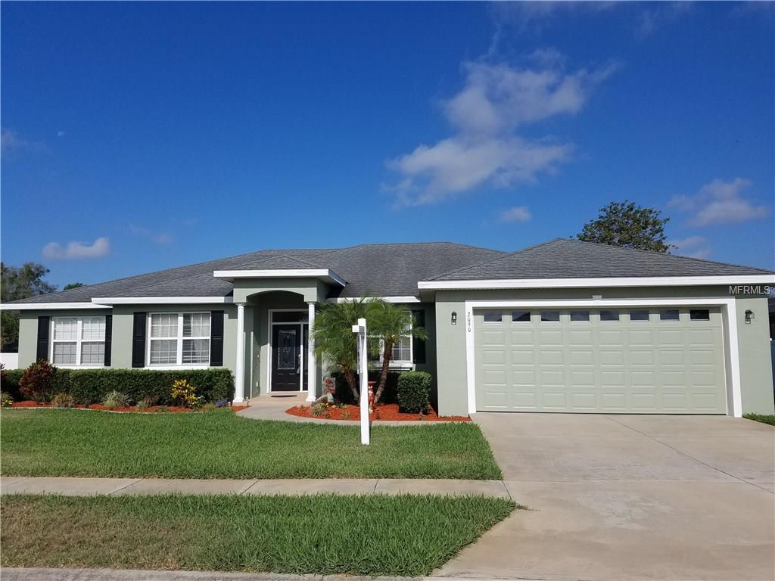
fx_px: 582
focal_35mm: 26
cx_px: 388
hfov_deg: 67.3
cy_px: 290
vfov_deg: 53.1
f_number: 1.7
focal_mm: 4.2
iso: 50
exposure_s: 1/5664
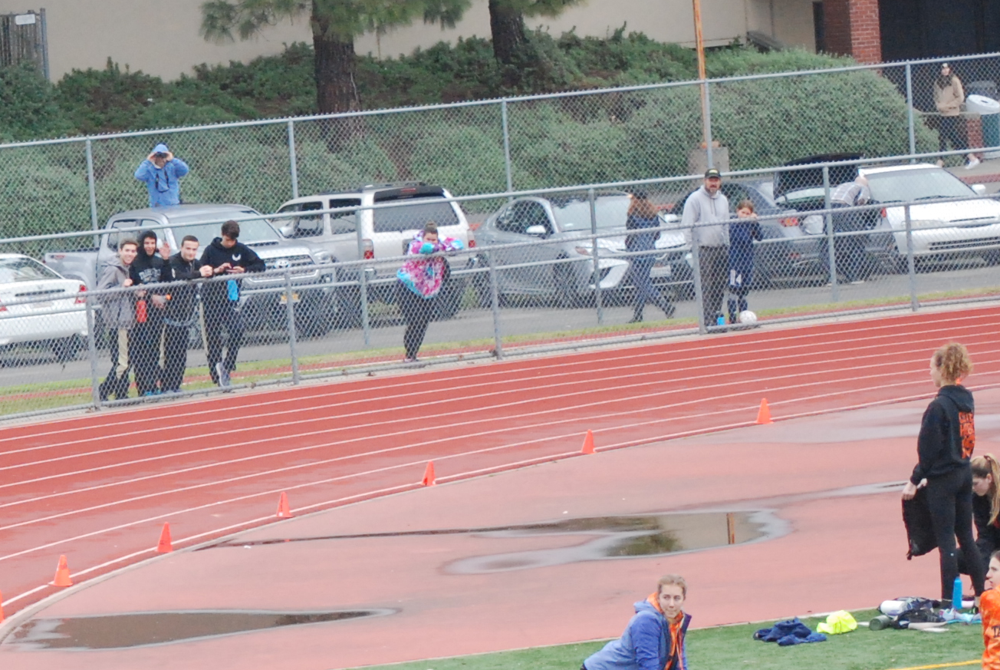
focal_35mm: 289
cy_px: 519
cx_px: -205
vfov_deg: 4.8
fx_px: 8051
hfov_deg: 7.1
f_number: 6.3
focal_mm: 65
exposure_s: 1/640
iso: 1000
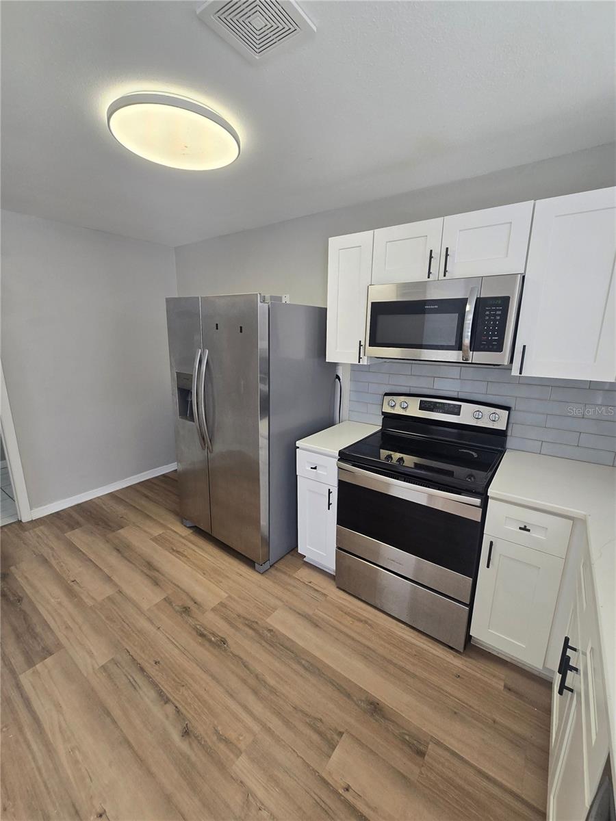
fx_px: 308
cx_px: 308
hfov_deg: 89.9
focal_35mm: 13
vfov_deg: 106.2
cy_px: 410
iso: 80
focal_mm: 2.2
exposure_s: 1/60
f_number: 2.2
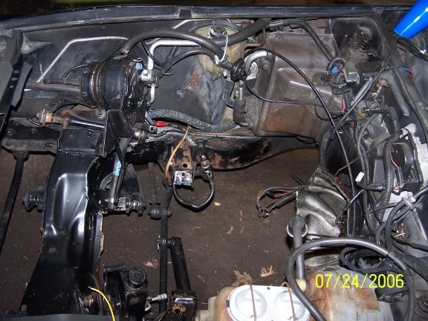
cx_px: 214
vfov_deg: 37.7
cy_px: 160
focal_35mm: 38
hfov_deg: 49.0
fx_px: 470
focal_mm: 6.3
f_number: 2.8
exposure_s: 1/60
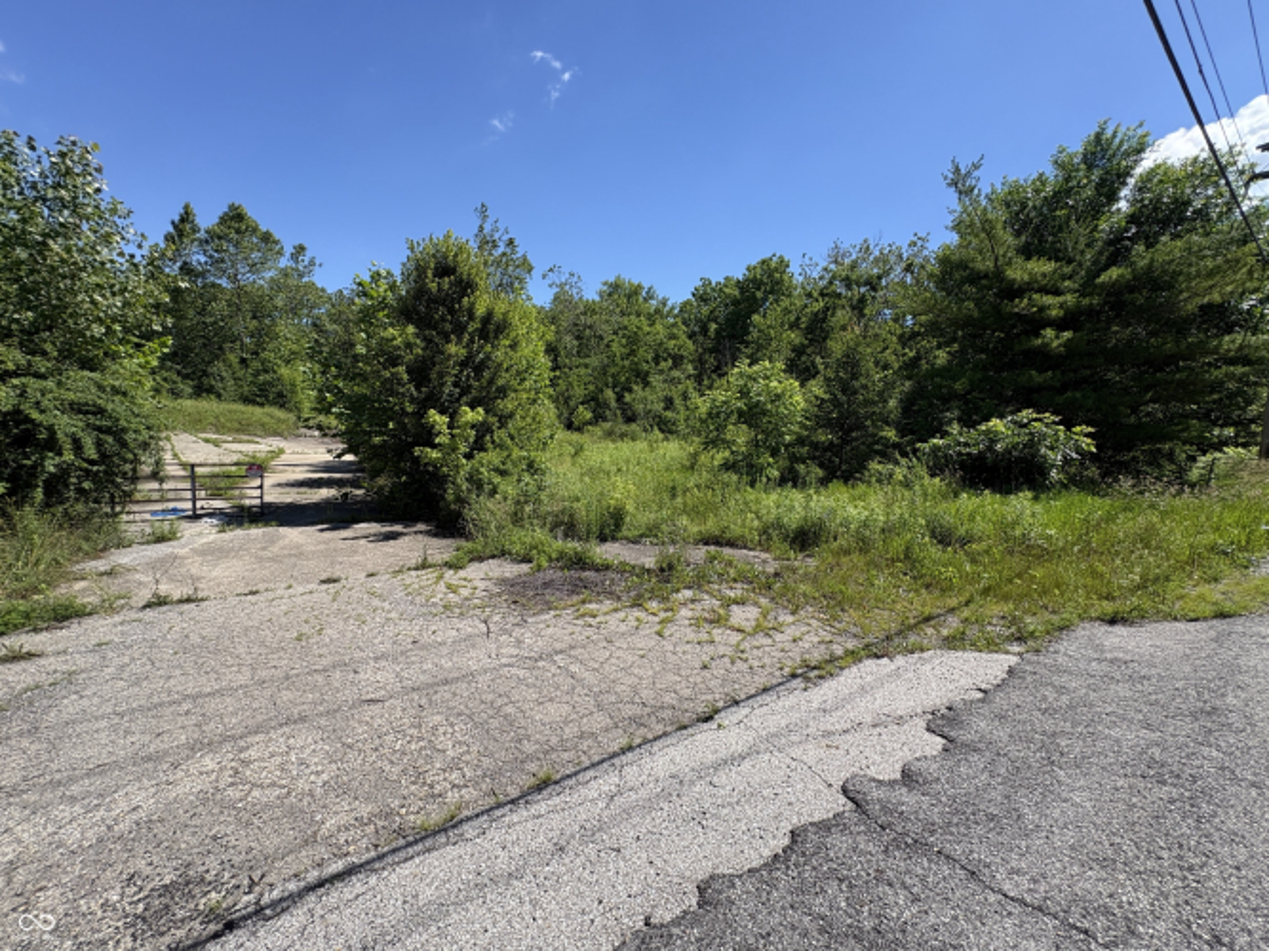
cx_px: 634
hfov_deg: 102.1
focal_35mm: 14
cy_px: 476
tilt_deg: -2.7
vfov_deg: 85.7
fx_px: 513
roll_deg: -3.0
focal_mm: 2.22
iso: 50
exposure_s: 1/1143
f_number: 2.2
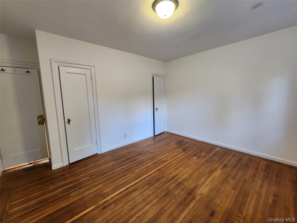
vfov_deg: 89.9
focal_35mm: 13
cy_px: 112
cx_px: 148
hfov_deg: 106.2
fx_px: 112
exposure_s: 1/60
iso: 250
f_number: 2.2
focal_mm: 2.2
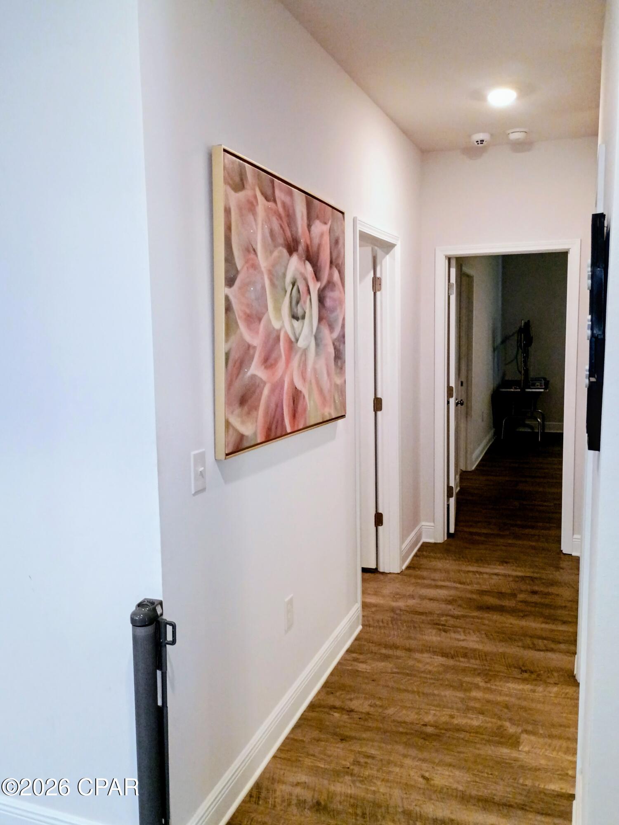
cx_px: 310
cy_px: 412
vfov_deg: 61.7
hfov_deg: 48.2
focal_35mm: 29
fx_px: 691
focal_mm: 4.27
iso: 904
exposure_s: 1/40
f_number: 1.8
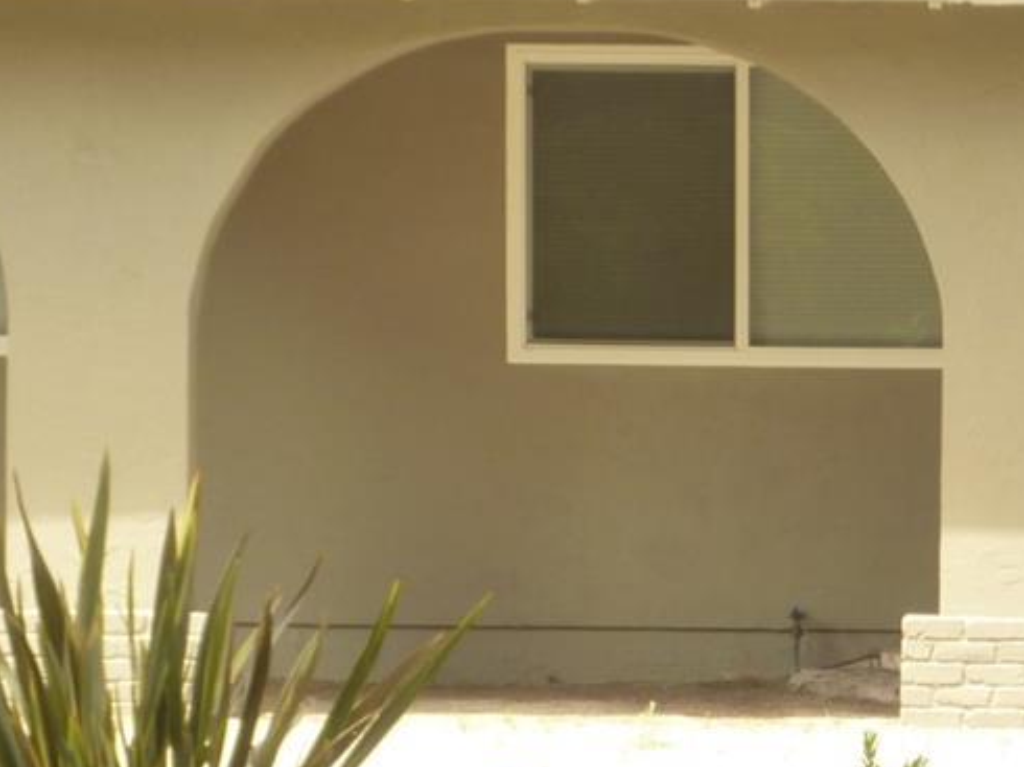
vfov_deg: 10.0
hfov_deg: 13.2
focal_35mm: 147
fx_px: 4346
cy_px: 688
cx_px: 1080
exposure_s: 1/100
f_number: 4.3
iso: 125
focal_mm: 8.6
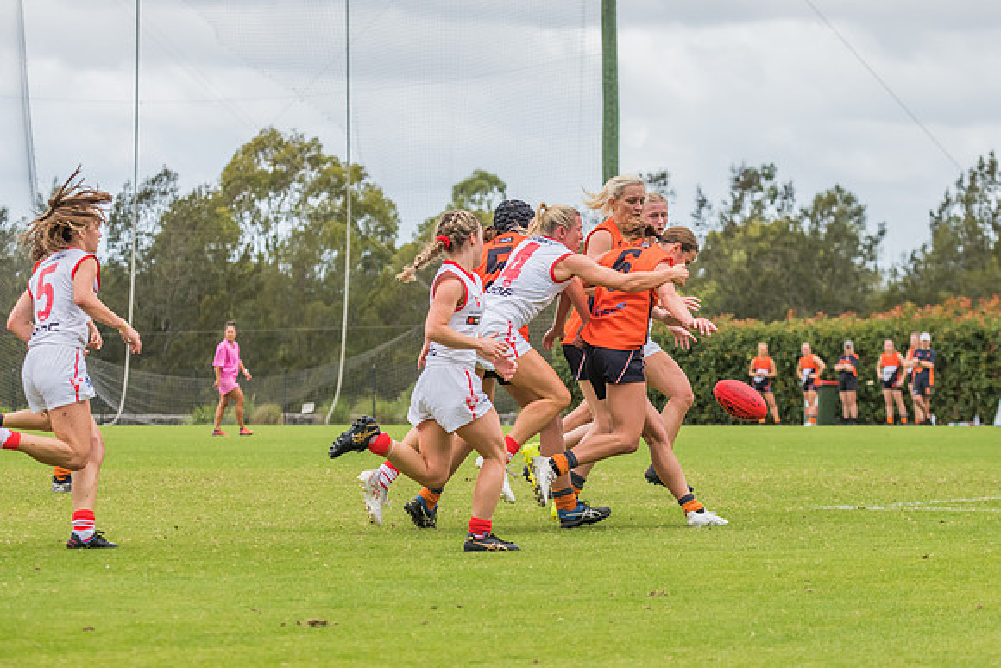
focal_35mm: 184
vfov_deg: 7.5
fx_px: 5111
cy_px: 281
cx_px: 596
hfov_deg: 11.2
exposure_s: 1/1600
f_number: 9
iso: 1000
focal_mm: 150
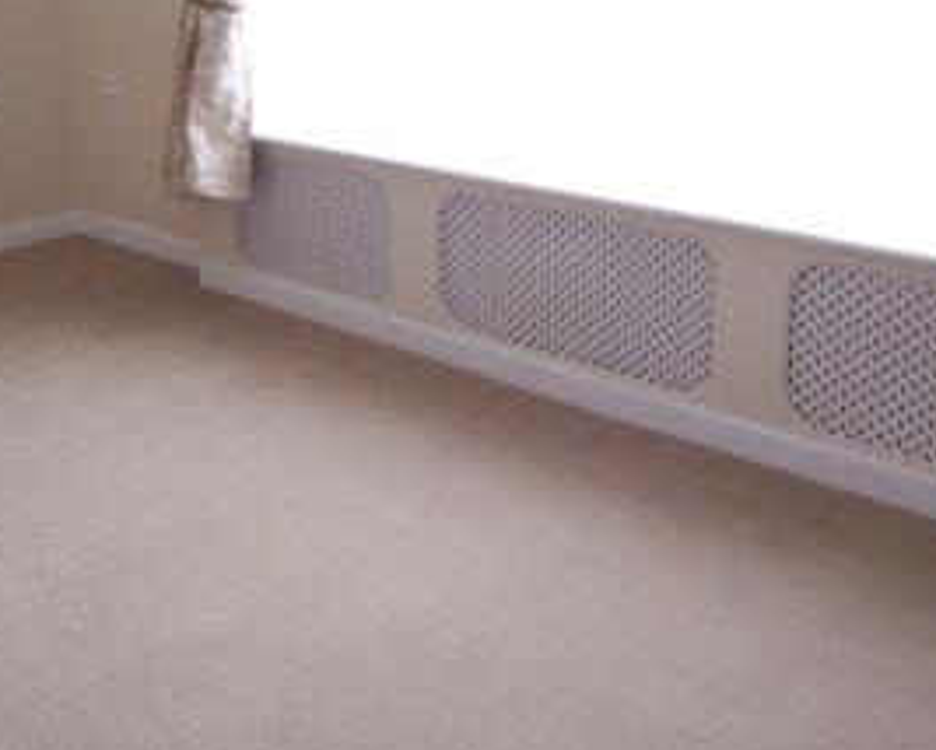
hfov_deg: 37.9
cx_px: 380
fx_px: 1358
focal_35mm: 49
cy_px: 163
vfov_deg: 30.2
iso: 100
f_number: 2.8
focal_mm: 3.8
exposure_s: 1/30
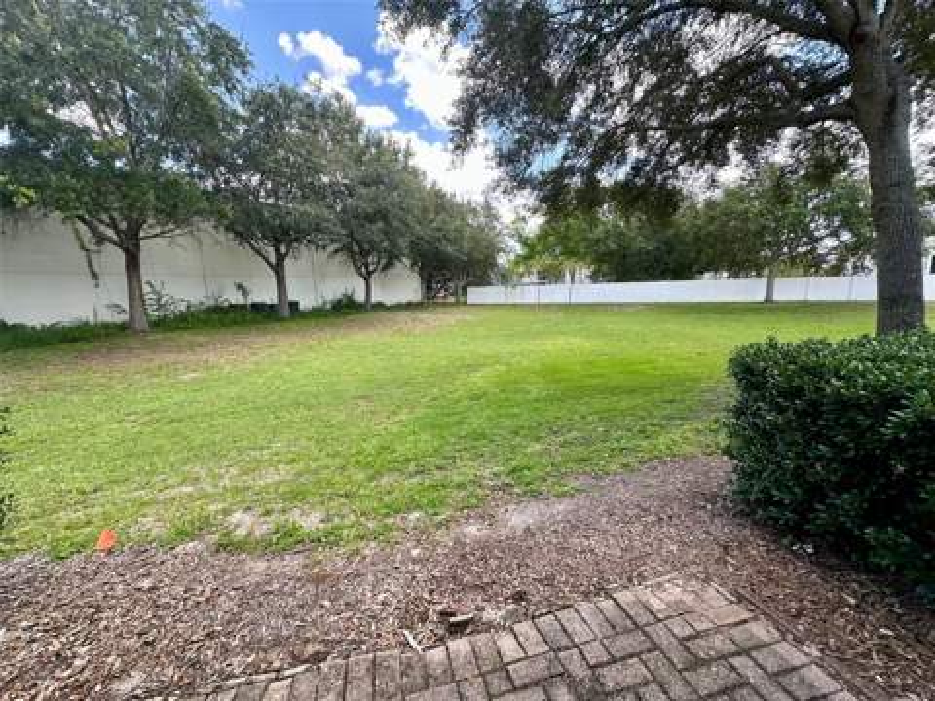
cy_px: 350
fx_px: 378
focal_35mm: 14
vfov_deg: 85.7
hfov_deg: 102.1
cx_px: 468
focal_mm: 2.22
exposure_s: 1/235
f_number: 2.2
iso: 40
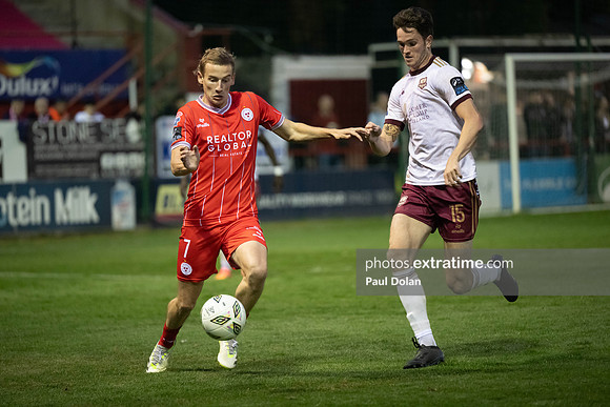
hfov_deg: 10.3
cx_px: 305
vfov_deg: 6.9
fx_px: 3390
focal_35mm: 200
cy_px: 204
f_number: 2.8
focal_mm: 200
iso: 4000
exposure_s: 1/1250
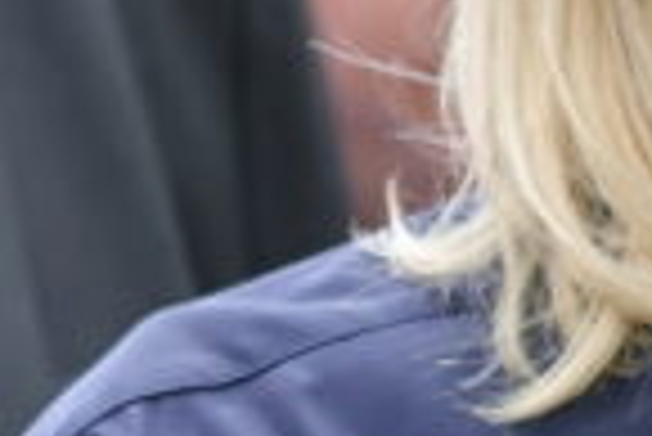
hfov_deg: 4.2
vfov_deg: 2.8
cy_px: 25
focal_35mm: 494
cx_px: 863
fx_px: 8956
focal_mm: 70
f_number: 2.8
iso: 200
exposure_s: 1/200
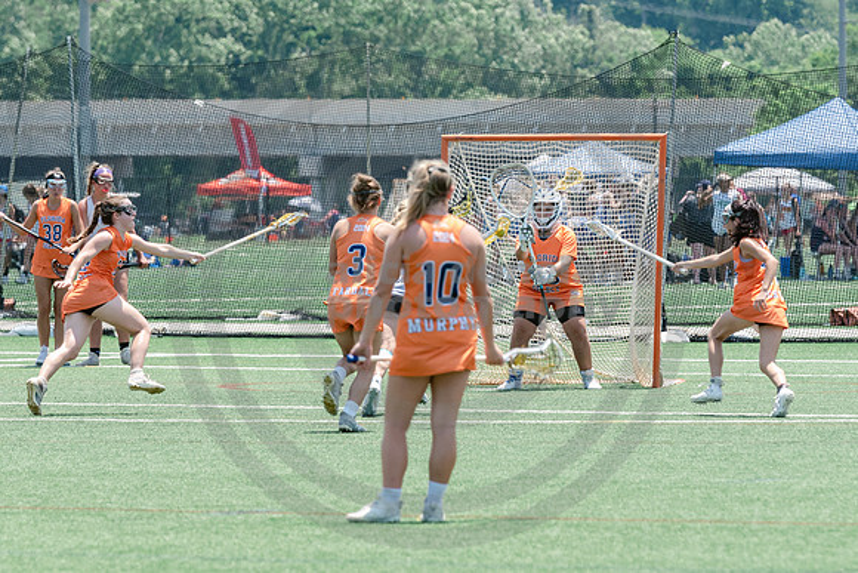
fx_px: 8823
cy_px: 308
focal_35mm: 370
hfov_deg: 5.6
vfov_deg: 3.7
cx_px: 476
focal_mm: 200
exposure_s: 1/1600
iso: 400
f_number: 5
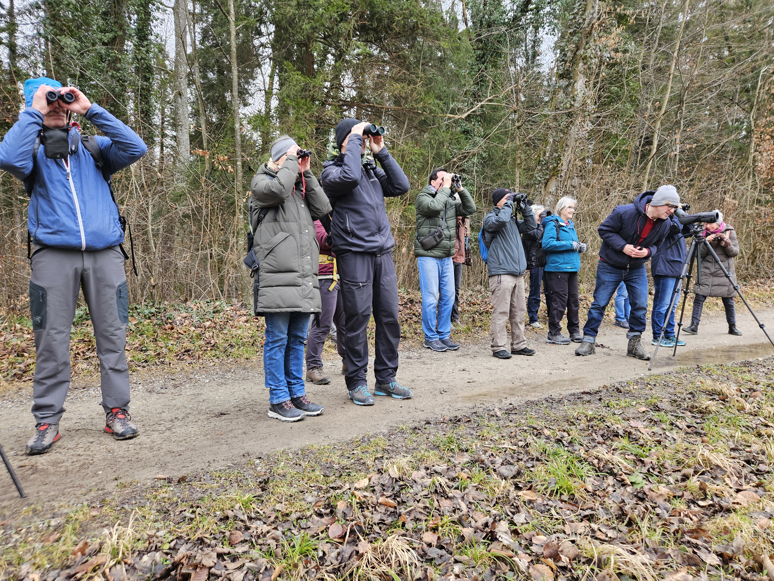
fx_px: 514
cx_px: 387
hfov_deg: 73.9
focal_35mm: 23
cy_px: 290
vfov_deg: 58.9
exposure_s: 1/190
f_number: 1.8
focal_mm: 5.4
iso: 64
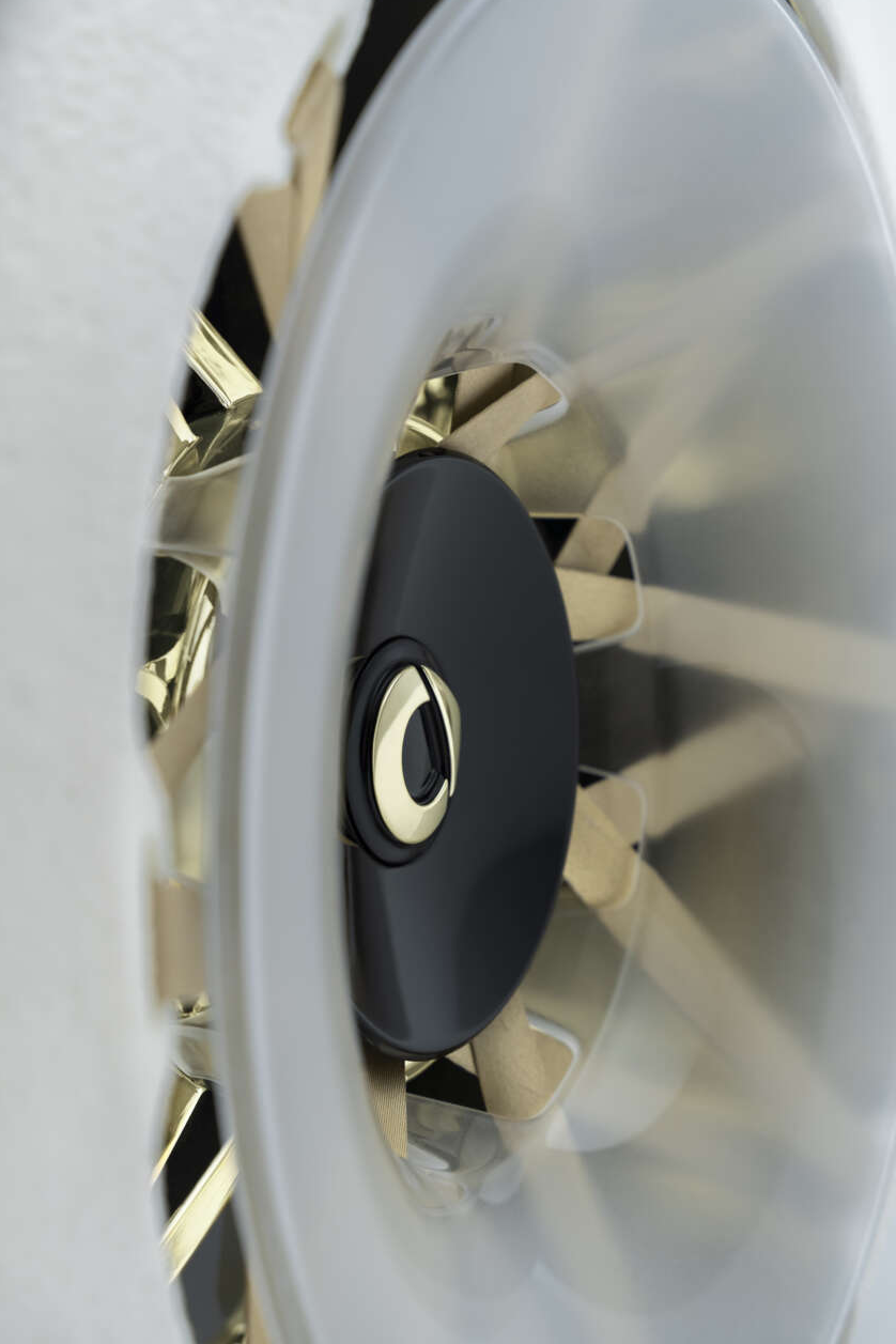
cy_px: 675
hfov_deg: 19.2
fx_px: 2650
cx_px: 452
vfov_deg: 28.5
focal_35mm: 71
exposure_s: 1/250
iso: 400
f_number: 4.5
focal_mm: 70
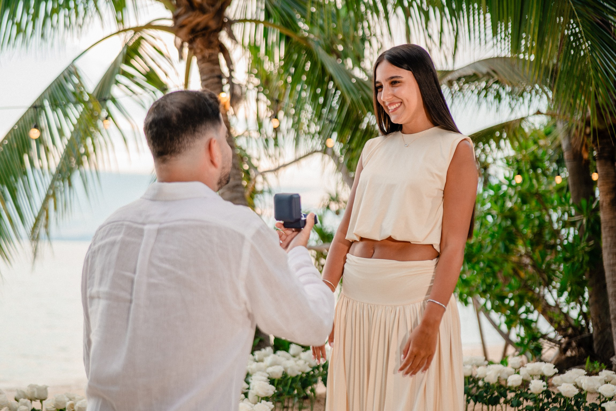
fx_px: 907
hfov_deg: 37.5
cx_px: 290
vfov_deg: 25.5
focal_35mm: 53
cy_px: 193
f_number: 2.2
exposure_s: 1/400
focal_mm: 50
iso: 400
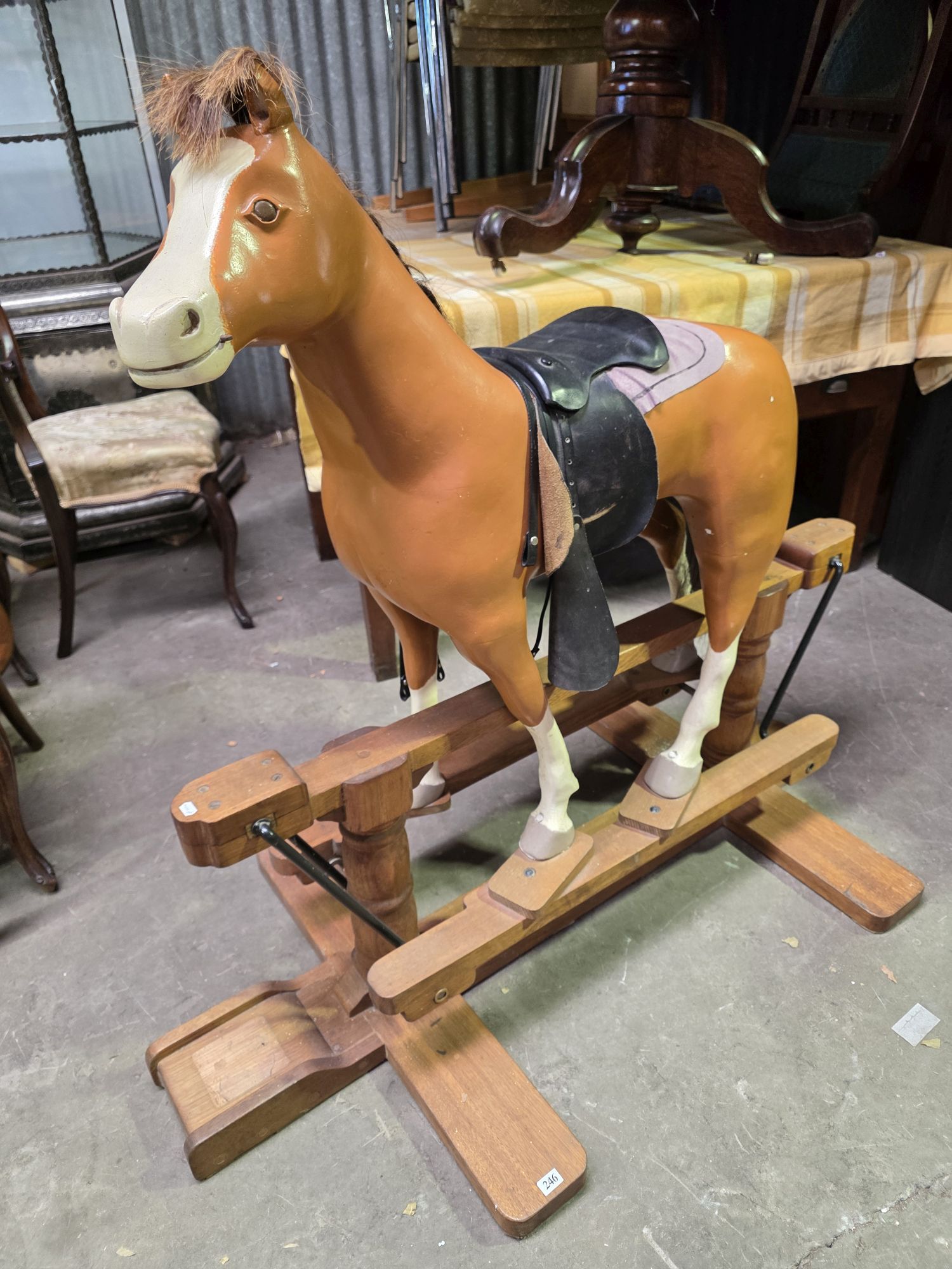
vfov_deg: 73.9
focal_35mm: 23
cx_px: 476
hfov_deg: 58.9
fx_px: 843
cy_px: 634
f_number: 1.7
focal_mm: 6.3
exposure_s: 1/100
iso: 200
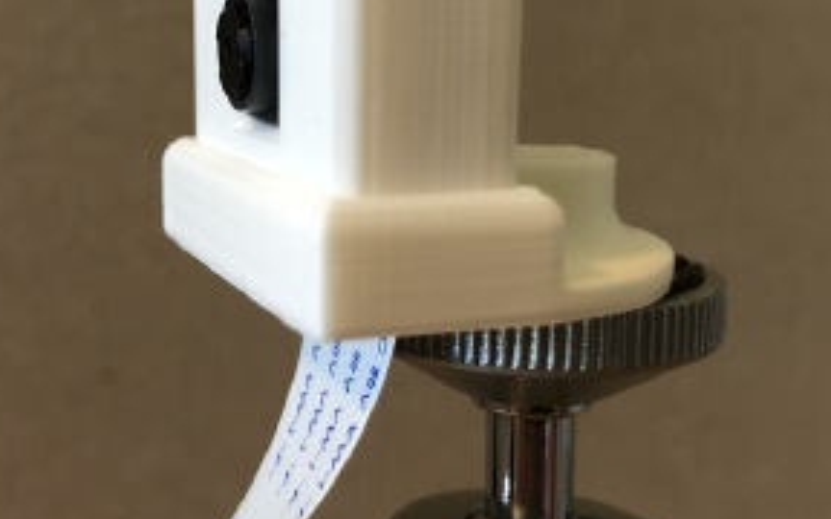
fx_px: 1246
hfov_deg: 36.8
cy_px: 205
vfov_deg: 23.5
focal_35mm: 55
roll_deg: +0.3
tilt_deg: -6.8
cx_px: 333
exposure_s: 1/17
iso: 64
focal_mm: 4
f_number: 1.8
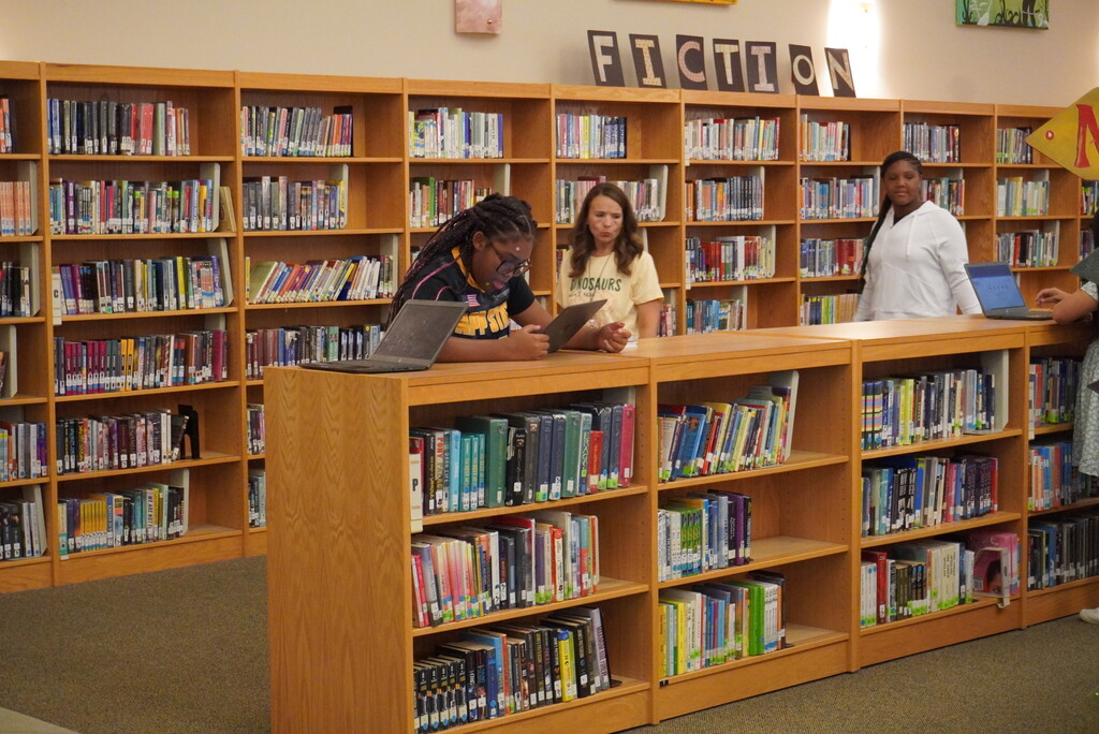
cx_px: 550
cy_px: 367
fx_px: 1970
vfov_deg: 21.1
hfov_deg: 31.2
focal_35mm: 64
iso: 6400
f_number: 5.6
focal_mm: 43
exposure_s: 1/125
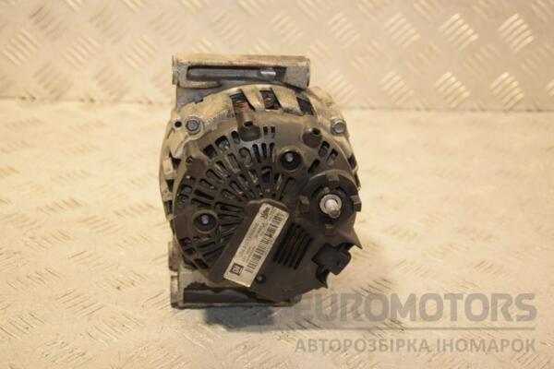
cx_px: 277
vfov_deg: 20.2
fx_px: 1039
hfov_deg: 29.9
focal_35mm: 68
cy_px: 184
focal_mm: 45
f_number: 5.6
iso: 800
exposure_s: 1/200
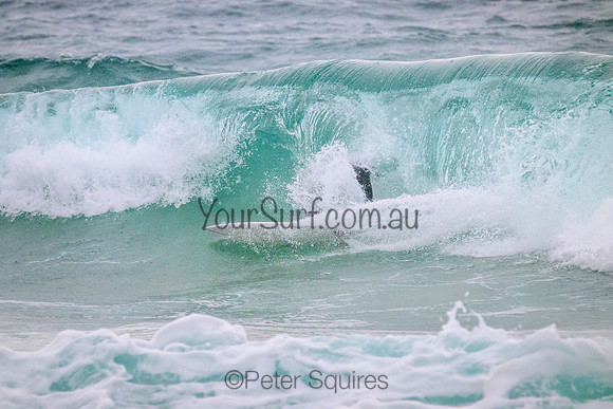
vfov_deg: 2.3
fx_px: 10219
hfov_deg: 3.4
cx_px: 306
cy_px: 204
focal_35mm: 600
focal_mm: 600
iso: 9000
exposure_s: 1/2000
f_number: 11
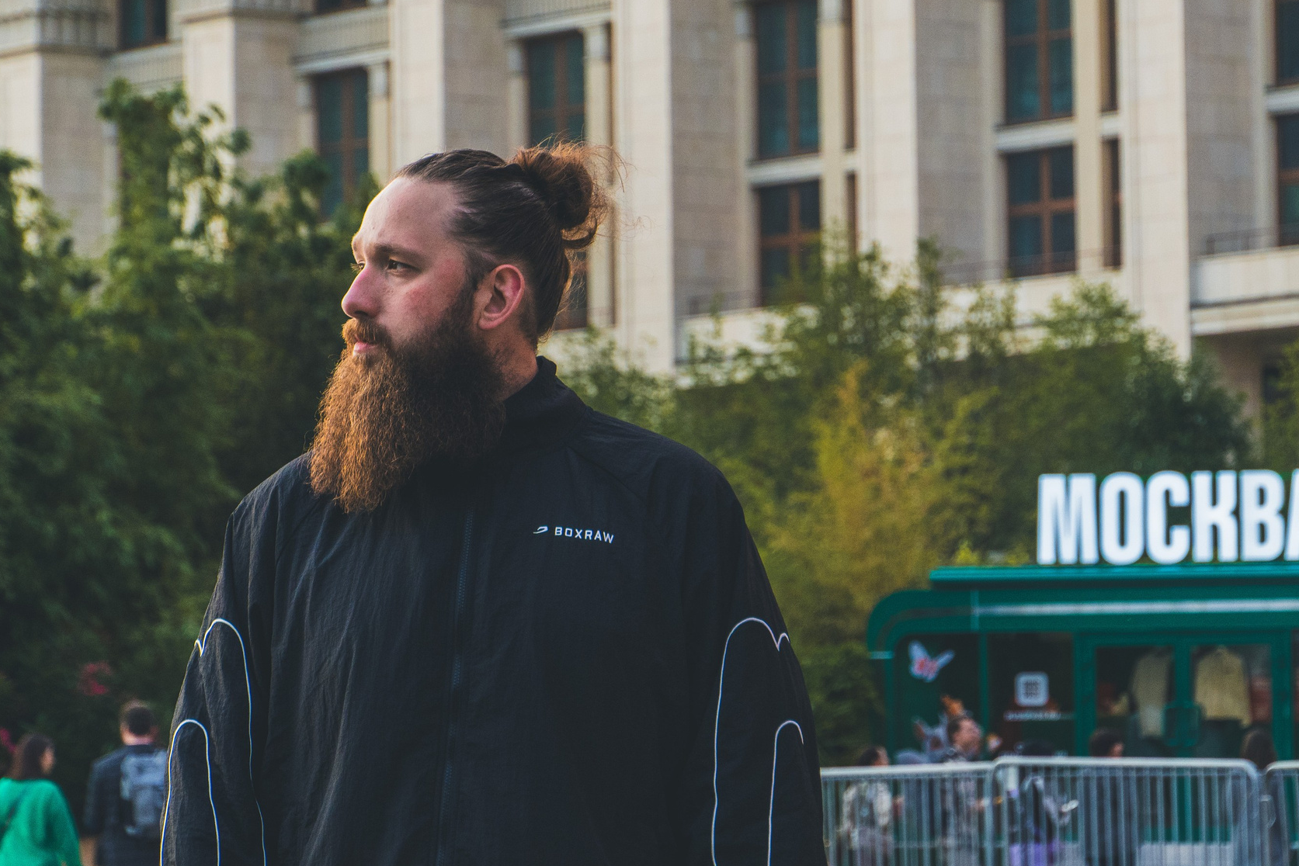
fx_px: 6460
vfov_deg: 7.7
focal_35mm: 179
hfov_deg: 11.5
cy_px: 332
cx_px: 895
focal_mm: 78
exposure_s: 1/250
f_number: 5.6
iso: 1000
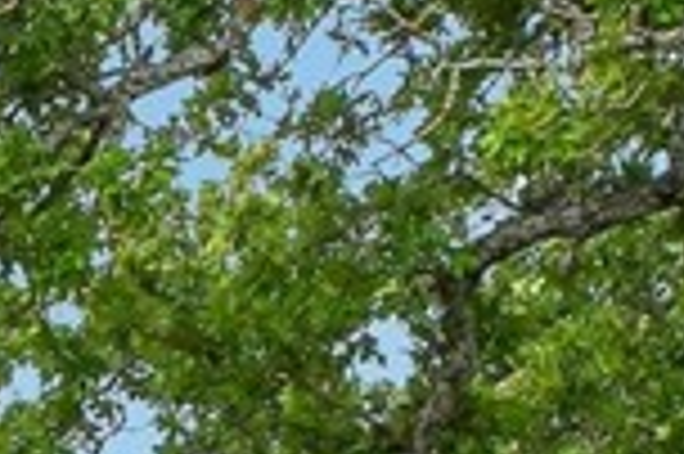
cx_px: -1354
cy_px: 1220
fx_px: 4062
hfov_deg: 8.2
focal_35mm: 214
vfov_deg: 6.0
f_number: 8
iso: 400
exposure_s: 1/1250
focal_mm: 20
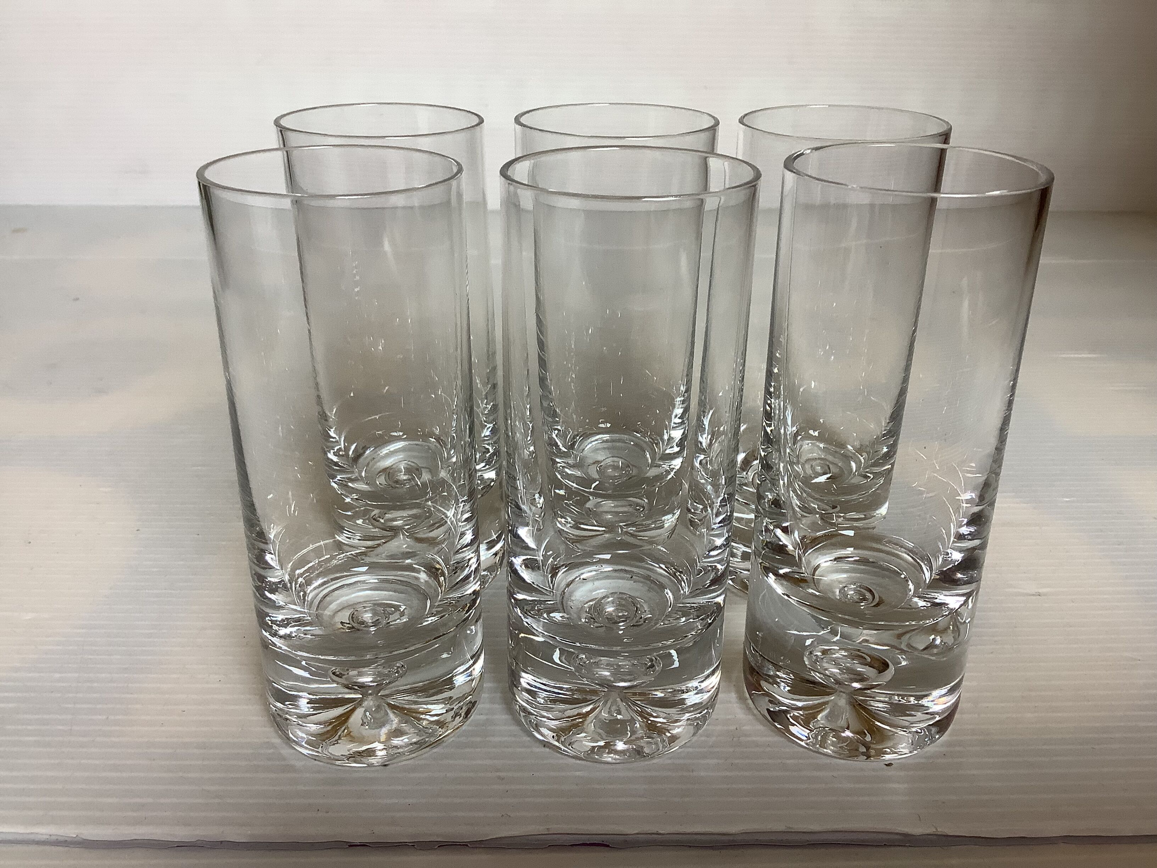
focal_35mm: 31
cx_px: 578
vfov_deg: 45.4
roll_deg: +0.0
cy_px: 434
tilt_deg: -24.6
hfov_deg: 58.4
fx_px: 1036
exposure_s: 1/60
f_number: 2.4
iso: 64
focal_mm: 3.3
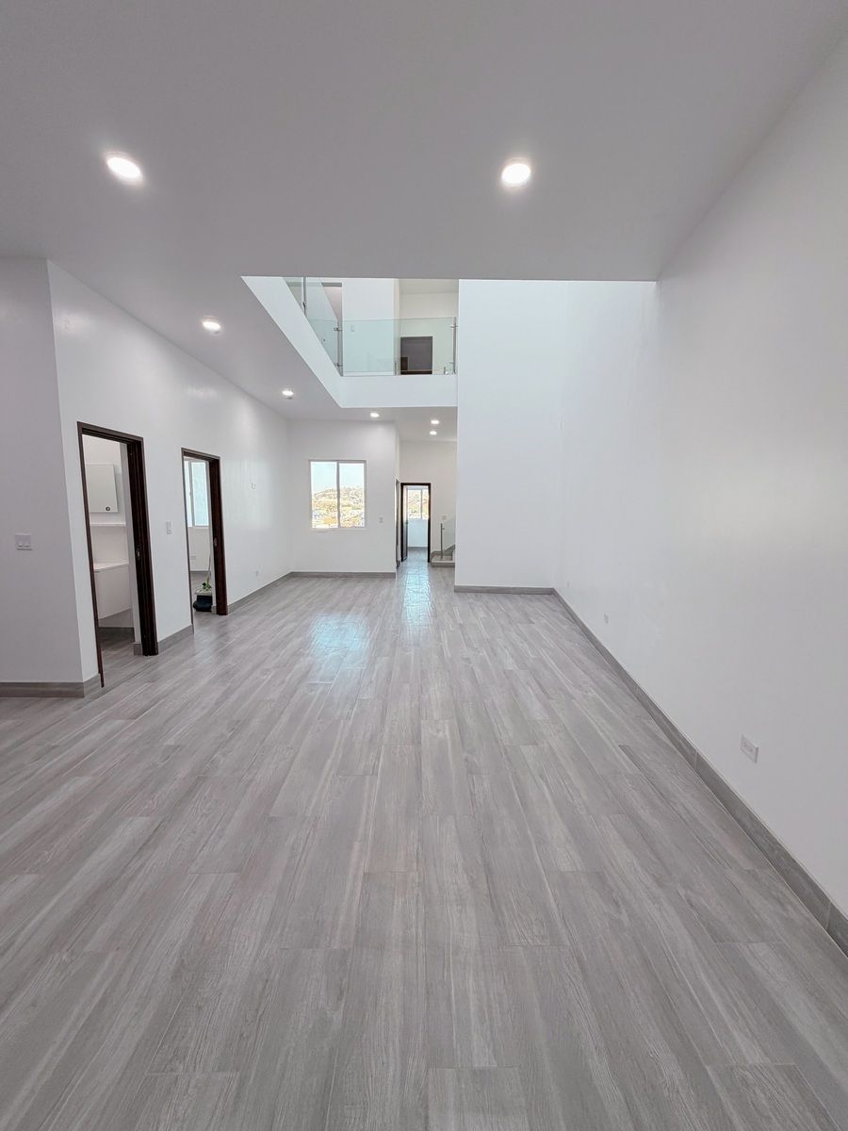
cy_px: 566
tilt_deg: -6.4
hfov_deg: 85.7
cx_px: 424
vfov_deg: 102.1
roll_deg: -0.5
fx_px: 457
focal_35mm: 14
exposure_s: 1/30
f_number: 2.2
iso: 50
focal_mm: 2.22
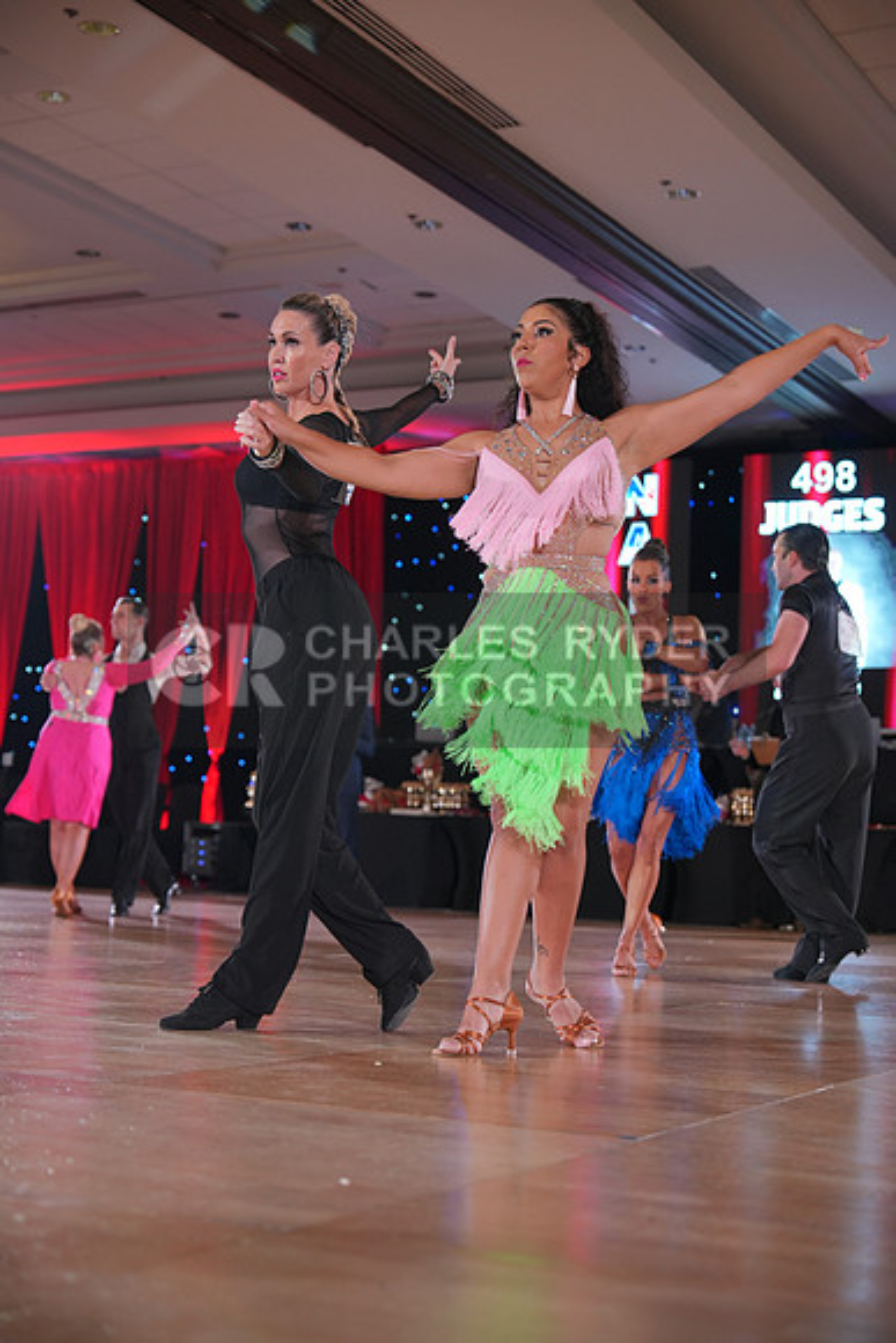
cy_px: 672
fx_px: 2015
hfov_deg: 25.1
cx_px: 448
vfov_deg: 36.9
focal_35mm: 54
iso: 1000
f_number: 2.8
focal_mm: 54
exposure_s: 1/400
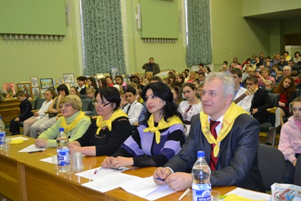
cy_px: 102
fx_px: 334
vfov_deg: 33.4
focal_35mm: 40
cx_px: 154
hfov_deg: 48.5
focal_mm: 26
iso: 900
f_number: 4.2
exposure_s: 1/60
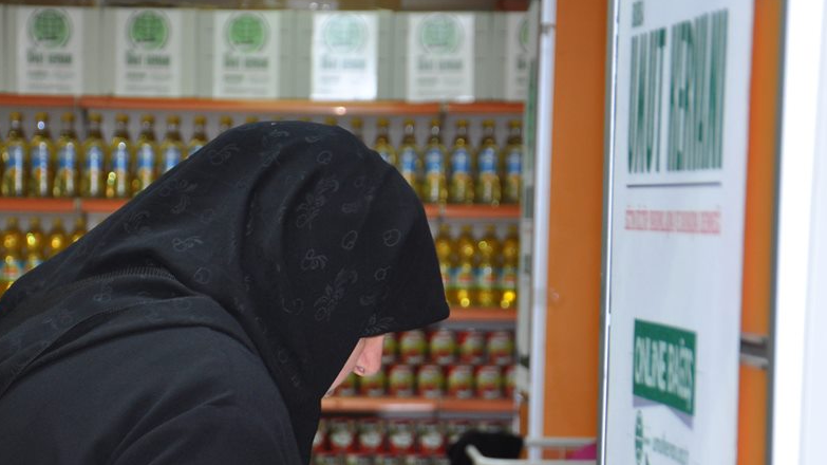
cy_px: 475
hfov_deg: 13.5
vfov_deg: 7.6
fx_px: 3486
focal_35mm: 159
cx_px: 258
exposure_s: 1/60
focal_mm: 58
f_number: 5
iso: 400
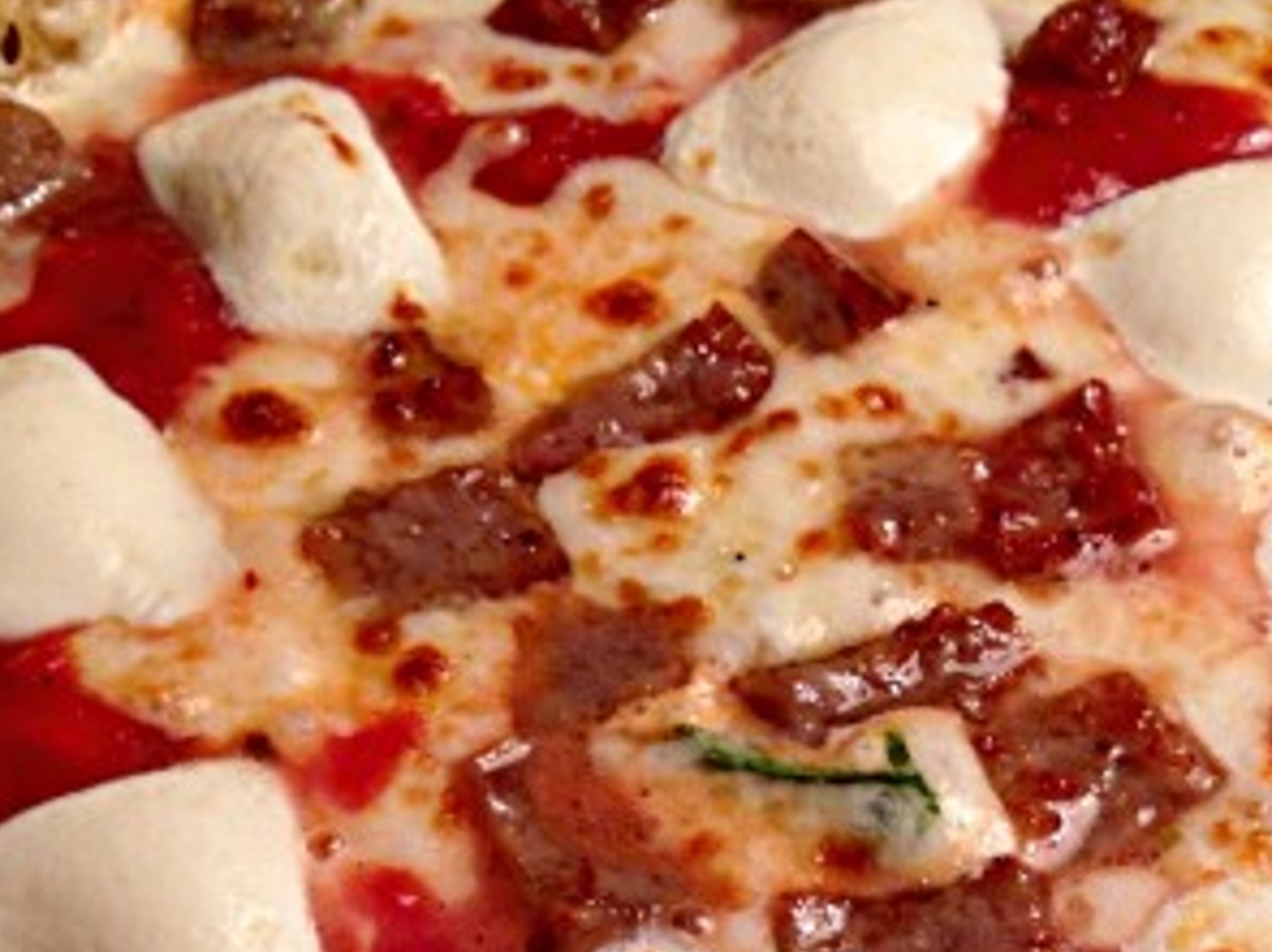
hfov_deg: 23.2
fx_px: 3085
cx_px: 815
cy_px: 862
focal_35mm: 84
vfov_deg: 17.3
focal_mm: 4.12
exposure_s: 1/20
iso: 50
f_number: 2.4
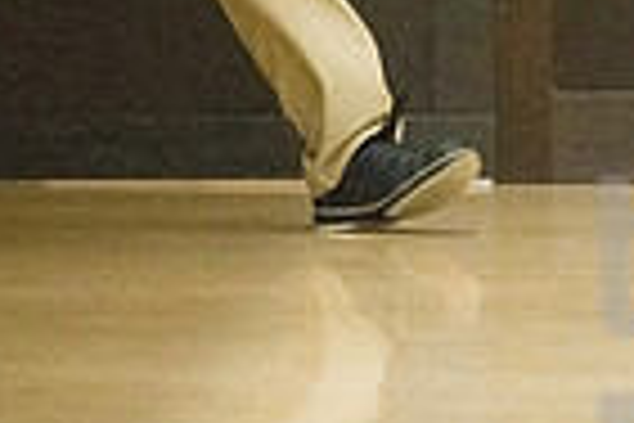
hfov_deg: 3.3
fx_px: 10900
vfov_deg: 2.2
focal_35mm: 619
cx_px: 99
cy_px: -295
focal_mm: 150
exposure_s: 1/1000
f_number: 4.5
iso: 10000
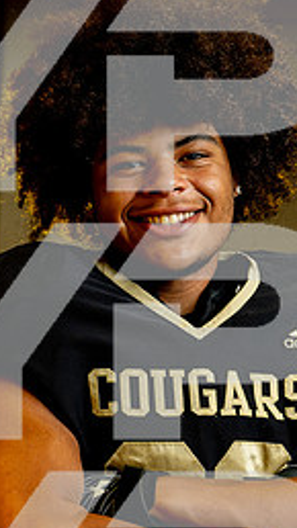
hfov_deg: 12.2
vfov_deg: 21.5
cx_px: 74
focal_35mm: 99
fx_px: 1387
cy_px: 333
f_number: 5.6
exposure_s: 1/250
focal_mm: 42
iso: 160
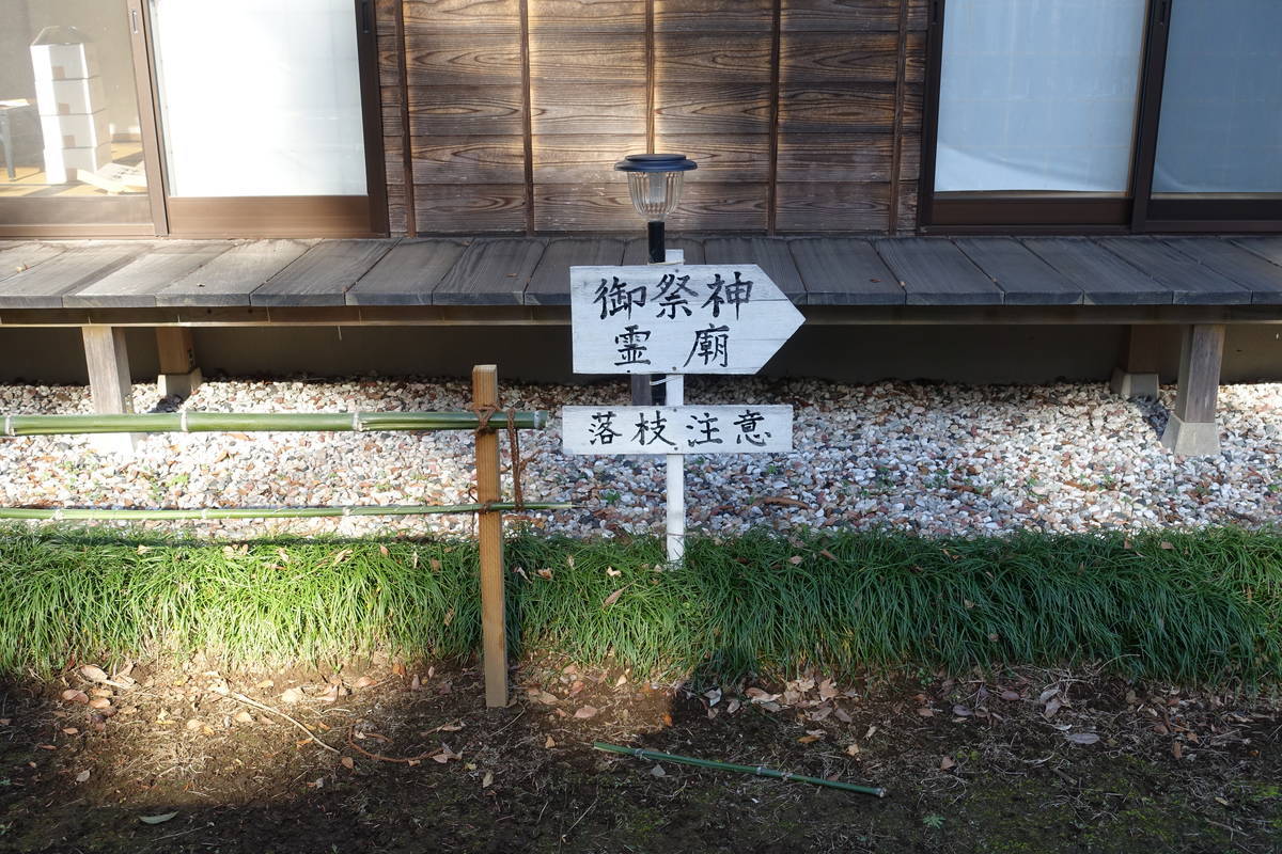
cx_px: 641
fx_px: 1389
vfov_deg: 34.2
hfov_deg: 49.6
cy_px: 427
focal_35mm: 39
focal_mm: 14.3
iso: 125
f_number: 5
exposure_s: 1/80
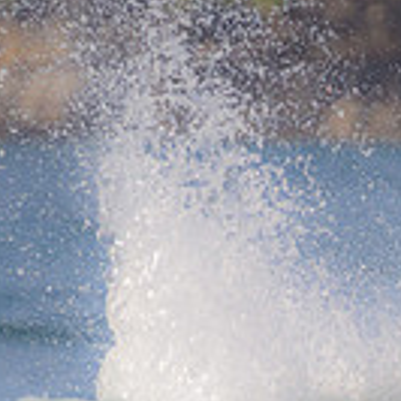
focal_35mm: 2971
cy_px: 511
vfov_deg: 0.6
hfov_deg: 0.6
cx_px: 687
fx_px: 38938
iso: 1400
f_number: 11
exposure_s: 1/2000
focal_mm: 800
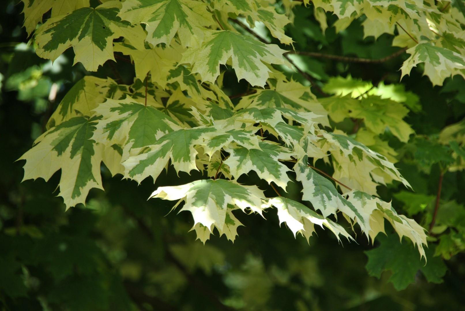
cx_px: 232
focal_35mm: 300
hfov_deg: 6.9
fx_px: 3880
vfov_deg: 4.6
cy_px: 156
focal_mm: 200
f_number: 6.3
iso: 100
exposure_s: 1/160
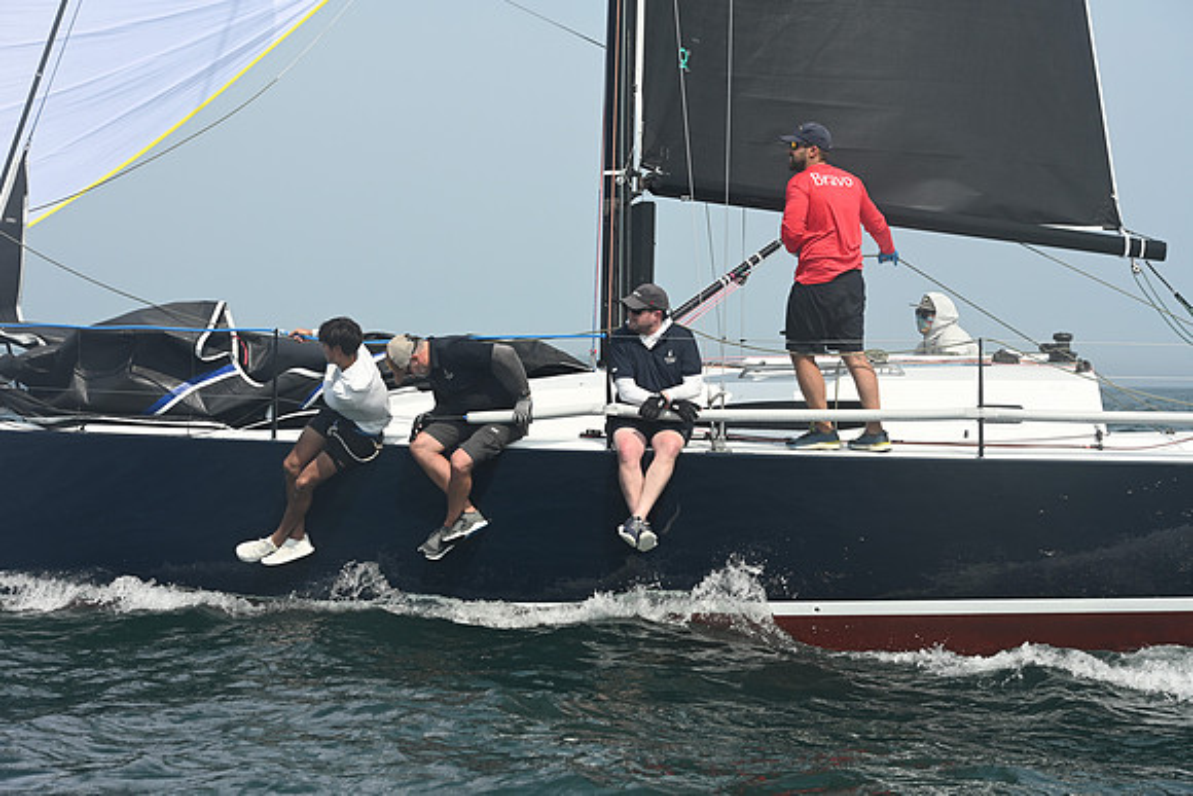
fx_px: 2652
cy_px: 398
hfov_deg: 25.4
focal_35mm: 80
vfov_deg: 17.1
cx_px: 596
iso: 320
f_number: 7.1
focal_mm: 80
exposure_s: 1/1250
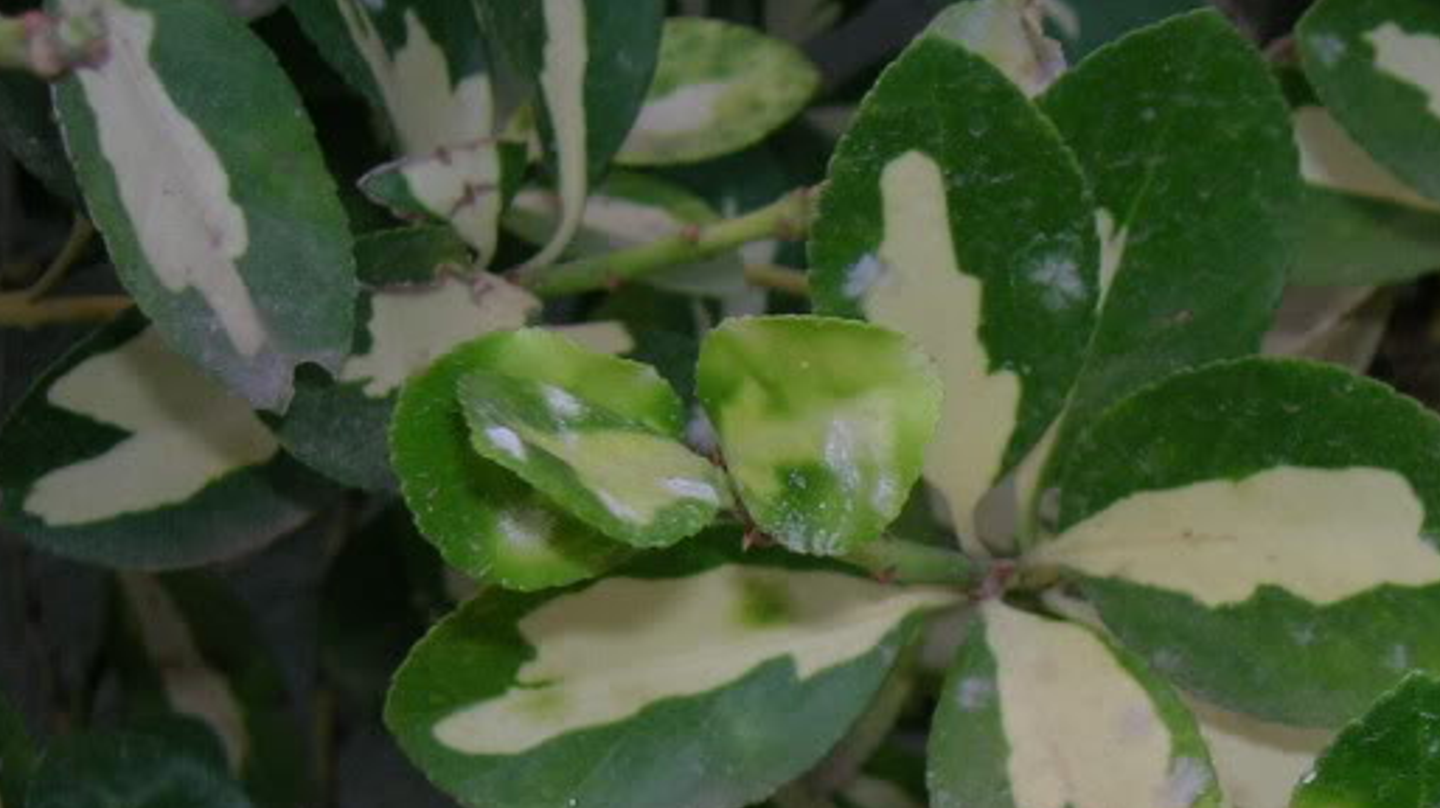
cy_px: 915
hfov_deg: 27.8
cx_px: 1238
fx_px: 2824
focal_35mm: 74
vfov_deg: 15.8
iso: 50
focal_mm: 5.7
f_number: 2.9
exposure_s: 1/60.1
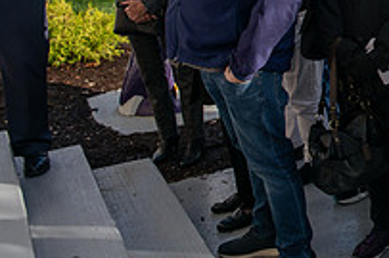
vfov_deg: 16.4
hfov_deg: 22.6
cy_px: -45
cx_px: 508
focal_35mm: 80
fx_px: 864
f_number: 5.6
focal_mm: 28
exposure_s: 1/500
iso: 100
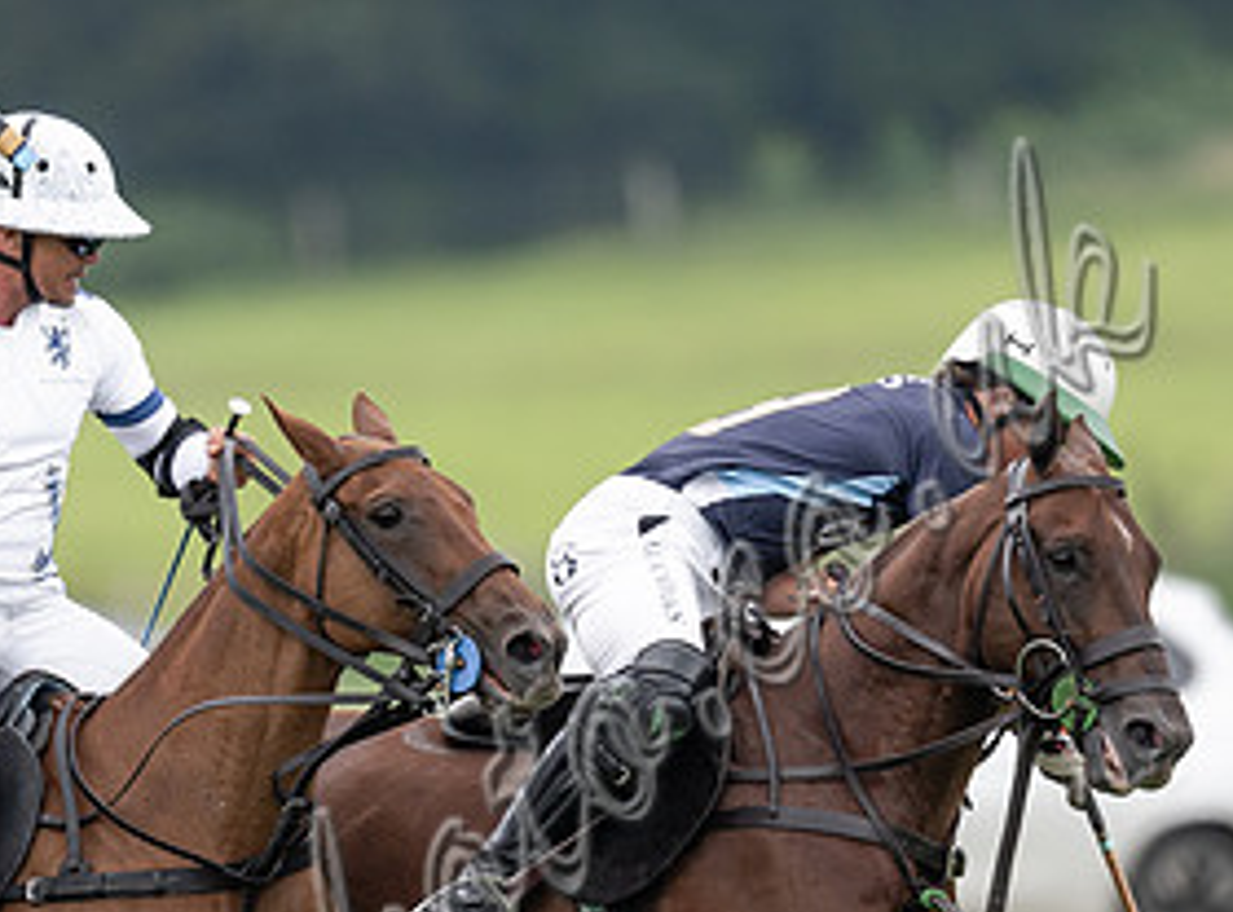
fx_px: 49187
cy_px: 1148
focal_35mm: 1388
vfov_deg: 1.1
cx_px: 101
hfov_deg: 1.4
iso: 400
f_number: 4.5
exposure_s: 1/2000
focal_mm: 500
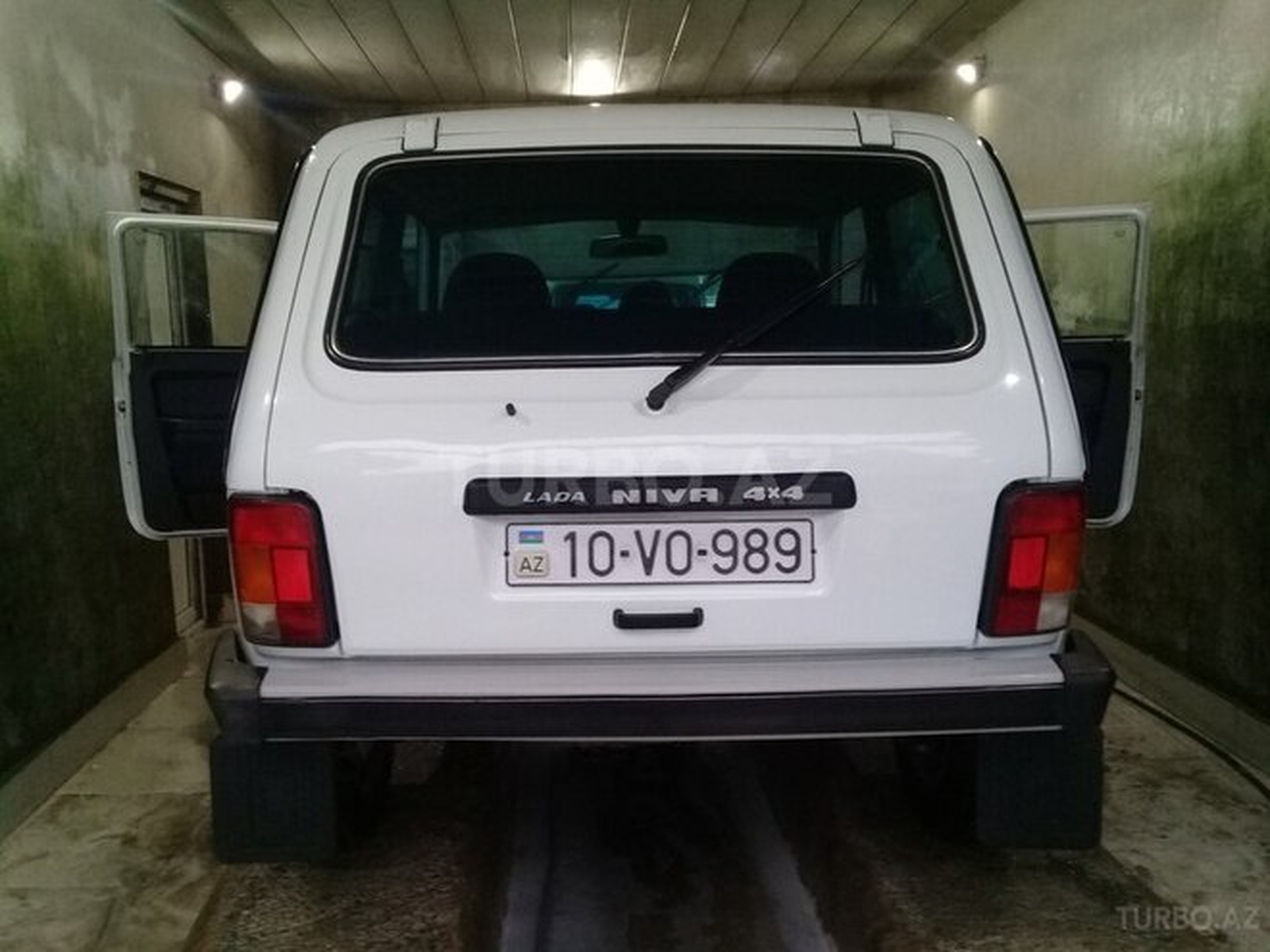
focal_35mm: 31
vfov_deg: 45.4
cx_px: 635
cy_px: 476
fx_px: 1137
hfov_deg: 58.4
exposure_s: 1/33
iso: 160
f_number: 2.2
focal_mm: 3.3
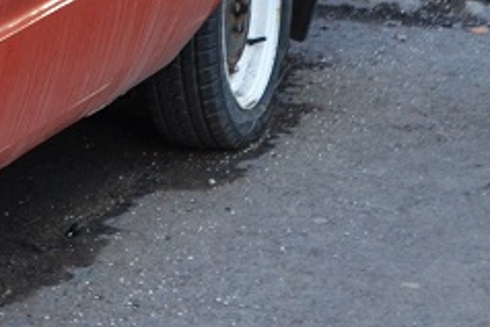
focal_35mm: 242
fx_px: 3296
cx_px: -410
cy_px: -78
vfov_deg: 5.7
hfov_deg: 8.2
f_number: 5.6
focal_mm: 32
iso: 360
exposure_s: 1/125
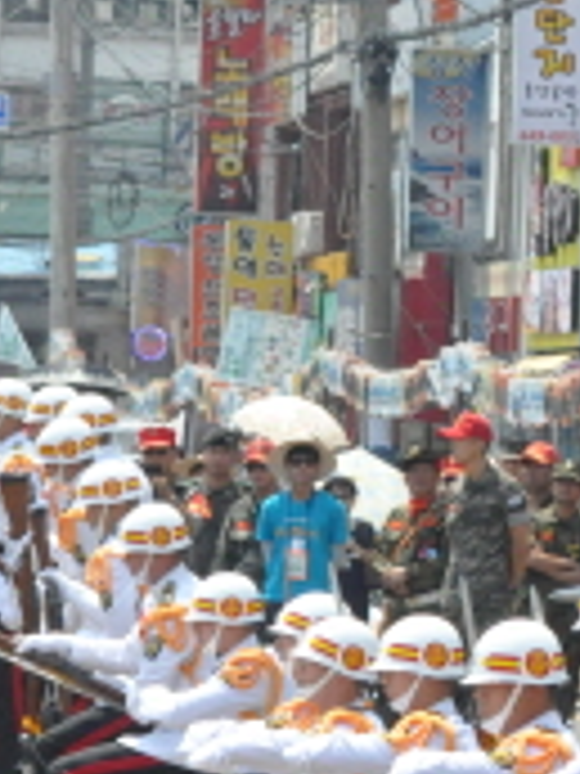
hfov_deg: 1.4
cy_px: 430
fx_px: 23904
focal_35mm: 1070
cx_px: 940
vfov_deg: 1.9
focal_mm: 200
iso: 2500
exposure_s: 1/4000
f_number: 7.1
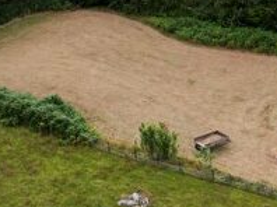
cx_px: 273
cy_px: 103
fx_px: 679
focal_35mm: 85
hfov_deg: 22.2
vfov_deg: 17.3
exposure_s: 1/2500
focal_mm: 6.72
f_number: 1.7
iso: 110
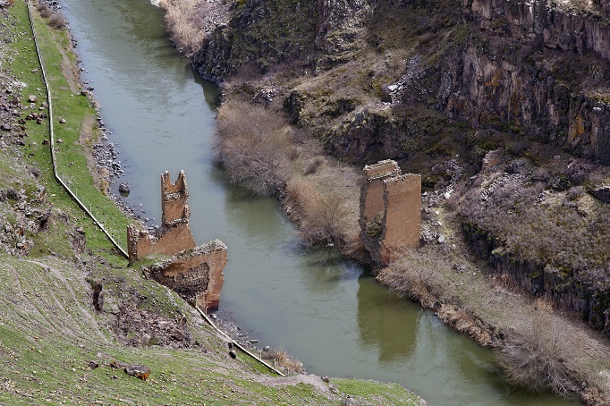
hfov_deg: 19.5
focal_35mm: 105
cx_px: 305
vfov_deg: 13.0
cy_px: 203
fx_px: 1778
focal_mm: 105
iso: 200
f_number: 8
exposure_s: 1/800
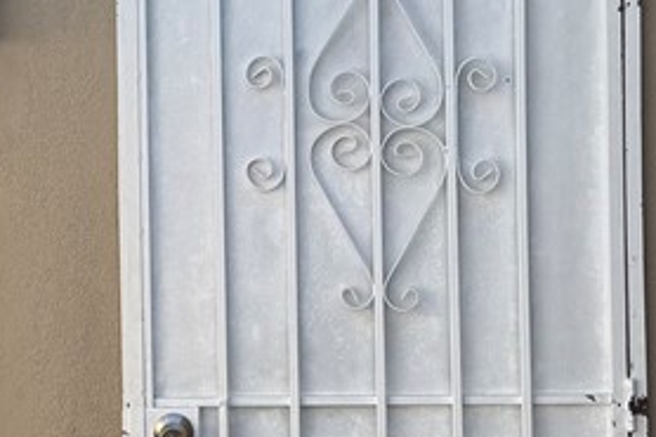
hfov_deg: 21.7
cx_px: 85
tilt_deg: -0.7
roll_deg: +1.6
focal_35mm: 92
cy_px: 208
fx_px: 1675
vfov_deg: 14.8
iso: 80
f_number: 1.78
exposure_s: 1/1812
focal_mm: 6.76
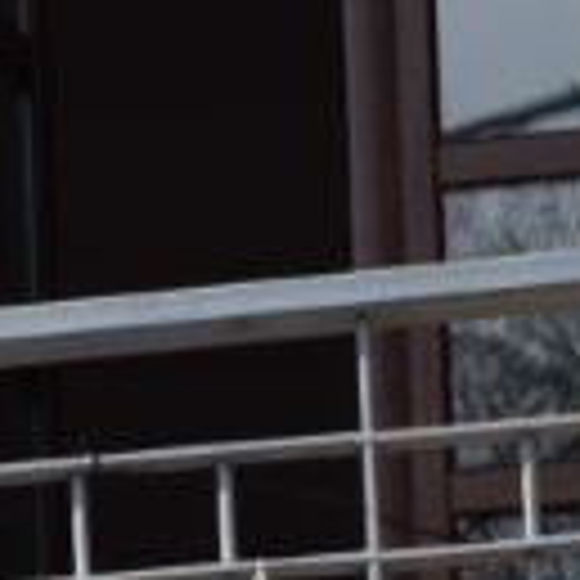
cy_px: 1182
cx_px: -1156
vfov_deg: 3.4
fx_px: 9702
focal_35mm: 512
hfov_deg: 3.4
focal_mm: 45
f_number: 9
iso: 200
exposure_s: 1/320
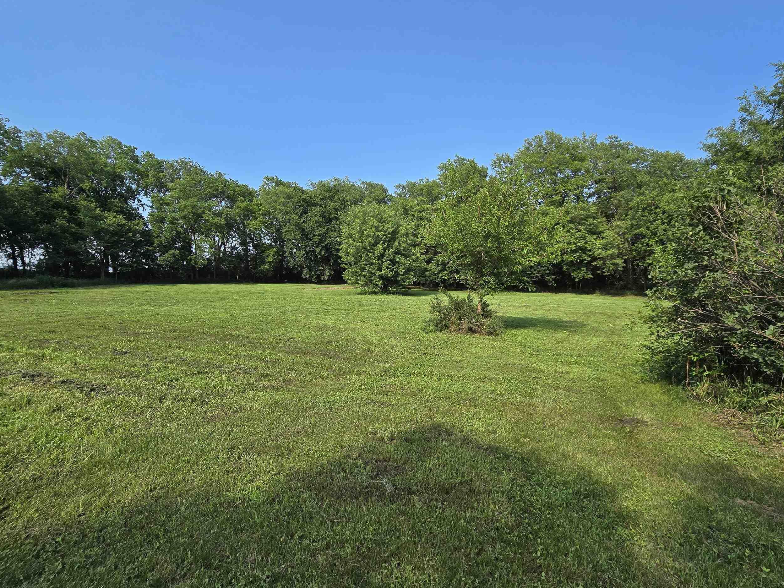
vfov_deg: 78.1
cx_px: 411
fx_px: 362
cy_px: 296
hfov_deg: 94.4
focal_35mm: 16
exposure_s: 1/1493
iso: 50
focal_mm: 2.2
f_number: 2.2
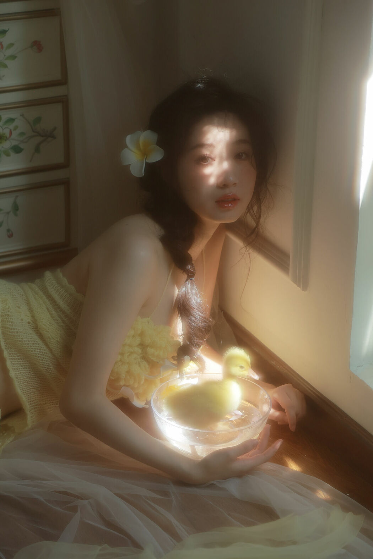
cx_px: 186
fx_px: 1632
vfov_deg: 19.5
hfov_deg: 13.0
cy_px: 280
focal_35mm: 105
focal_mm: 105
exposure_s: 1/640
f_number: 4
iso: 800
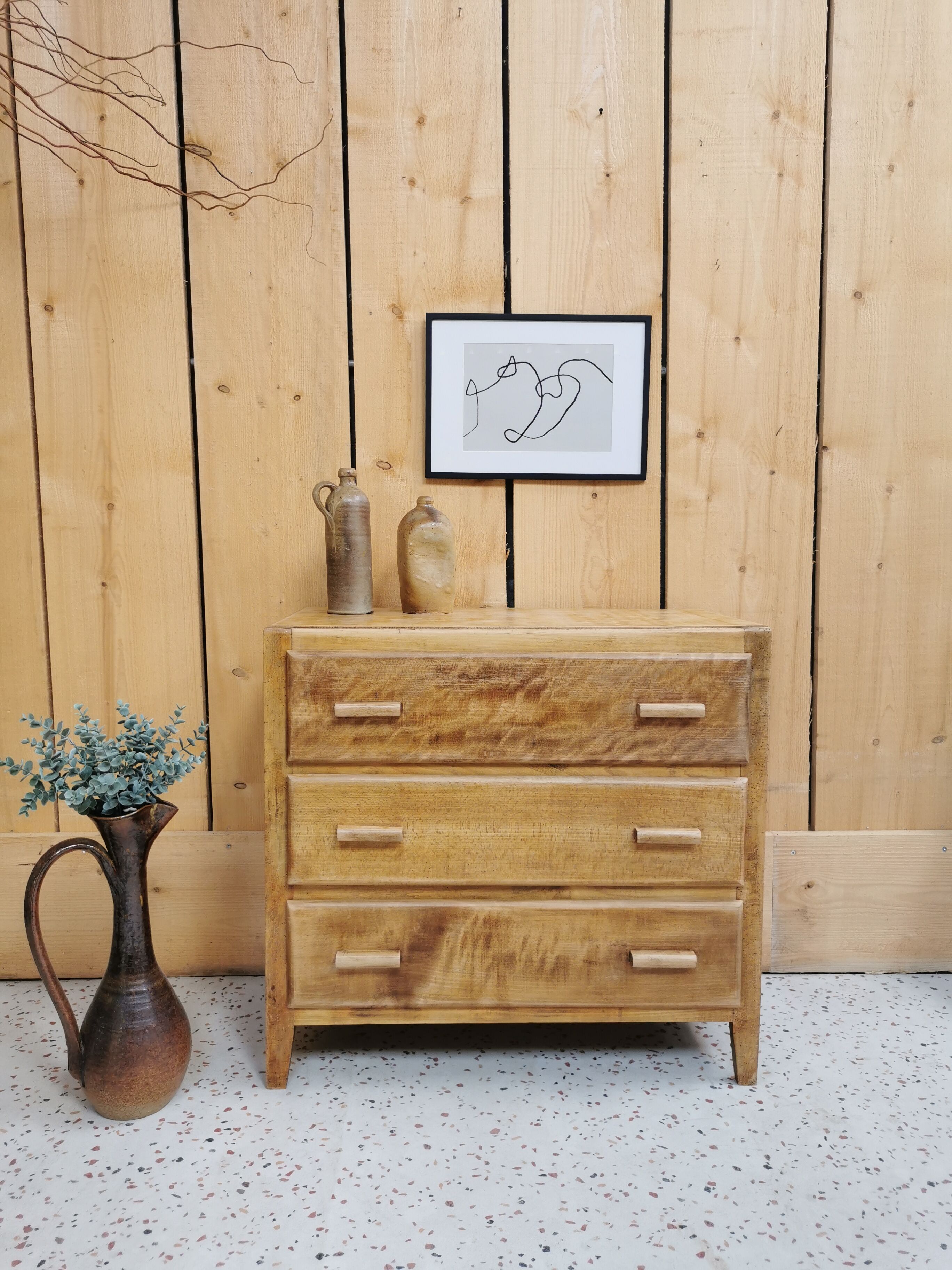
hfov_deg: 51.4
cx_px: 476
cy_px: 635
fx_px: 990
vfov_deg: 65.3
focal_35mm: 27
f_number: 1.8
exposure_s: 1/100
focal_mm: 5.58
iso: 64
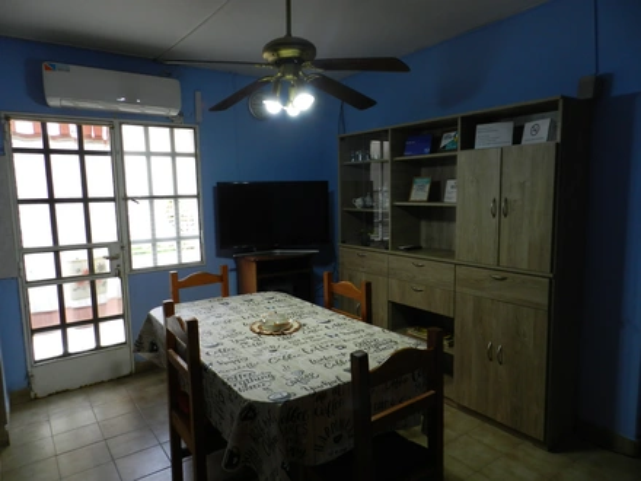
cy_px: 240
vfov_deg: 58.9
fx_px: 426
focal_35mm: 23
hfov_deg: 73.9
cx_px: 320
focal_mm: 4
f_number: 3.4
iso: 180
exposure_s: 1/25
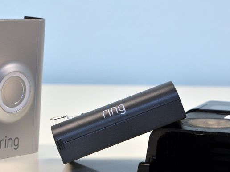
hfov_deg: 17.0
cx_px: 105
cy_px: 78
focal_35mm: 116
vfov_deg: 12.8
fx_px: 771
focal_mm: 46
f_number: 10
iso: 800
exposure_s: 1/25
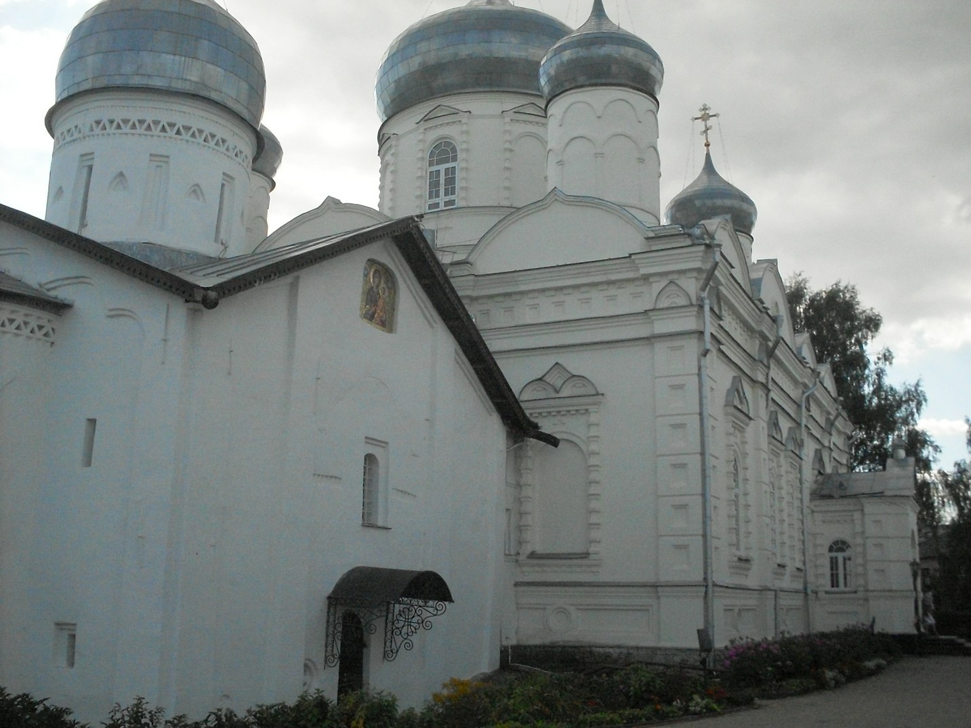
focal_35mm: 38
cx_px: 486
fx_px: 1066
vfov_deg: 37.7
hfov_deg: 49.0
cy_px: 364
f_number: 8.4
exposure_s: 1/750
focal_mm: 6.3
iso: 400
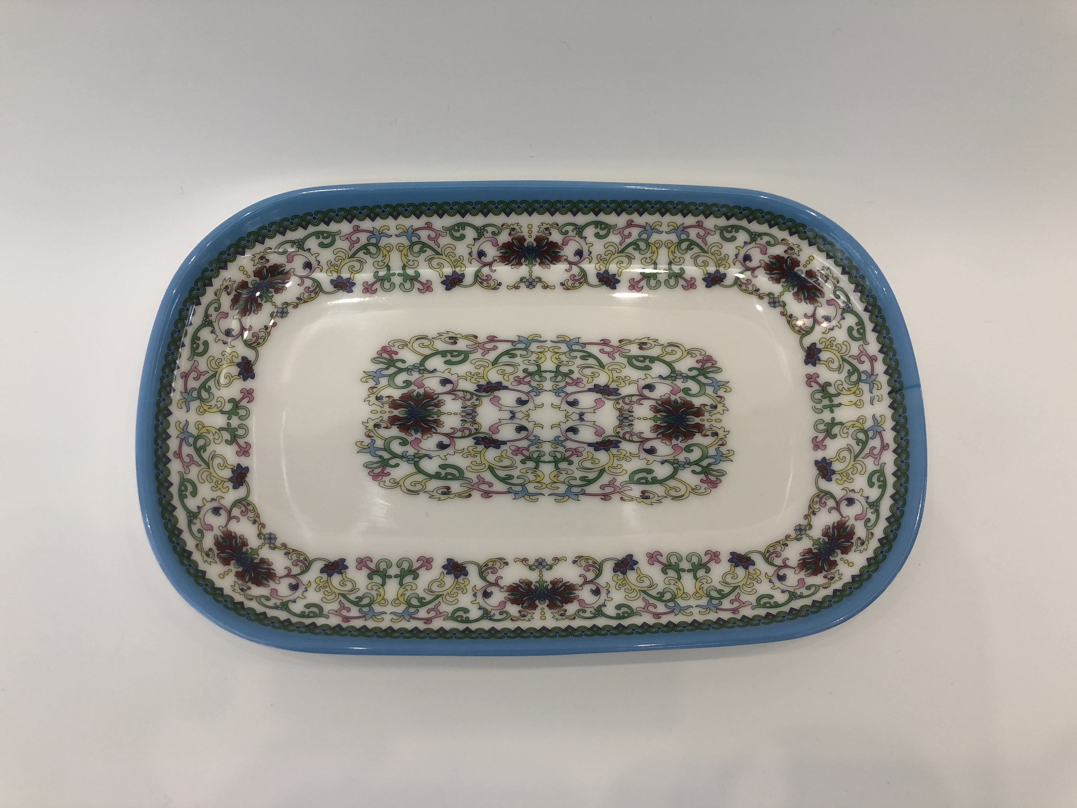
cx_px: 538
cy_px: 404
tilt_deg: -73.6
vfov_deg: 49.7
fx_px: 871
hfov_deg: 63.4
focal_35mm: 28
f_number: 1.8
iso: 25
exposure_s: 1/50
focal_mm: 4
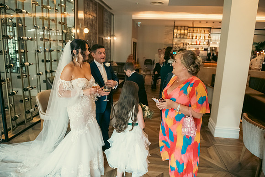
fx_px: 177
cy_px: 88
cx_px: 132
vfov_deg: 53.2
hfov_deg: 73.7
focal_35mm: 24
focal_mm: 24
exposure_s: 1/160
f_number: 3.5
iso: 1600
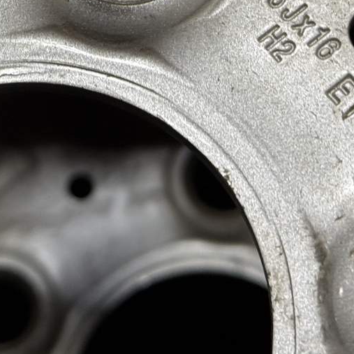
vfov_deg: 12.8
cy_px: -13
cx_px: 119
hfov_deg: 13.0
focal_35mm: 134
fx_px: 1550
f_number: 1.78
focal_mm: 6.76
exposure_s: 1/50
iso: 160
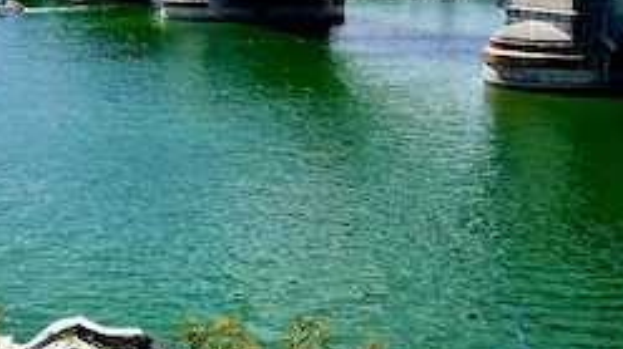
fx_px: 1089
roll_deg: -1.0
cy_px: -55
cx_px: 78
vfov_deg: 17.5
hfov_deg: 30.7
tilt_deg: -1.1
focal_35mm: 66
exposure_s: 1/6250
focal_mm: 5.1
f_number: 1.6
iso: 32
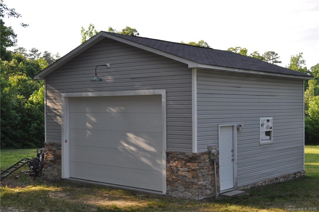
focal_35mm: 51
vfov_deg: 26.4
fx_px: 451
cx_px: 160
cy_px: 106
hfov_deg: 38.9
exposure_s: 1/200
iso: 200
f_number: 5.6
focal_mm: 34
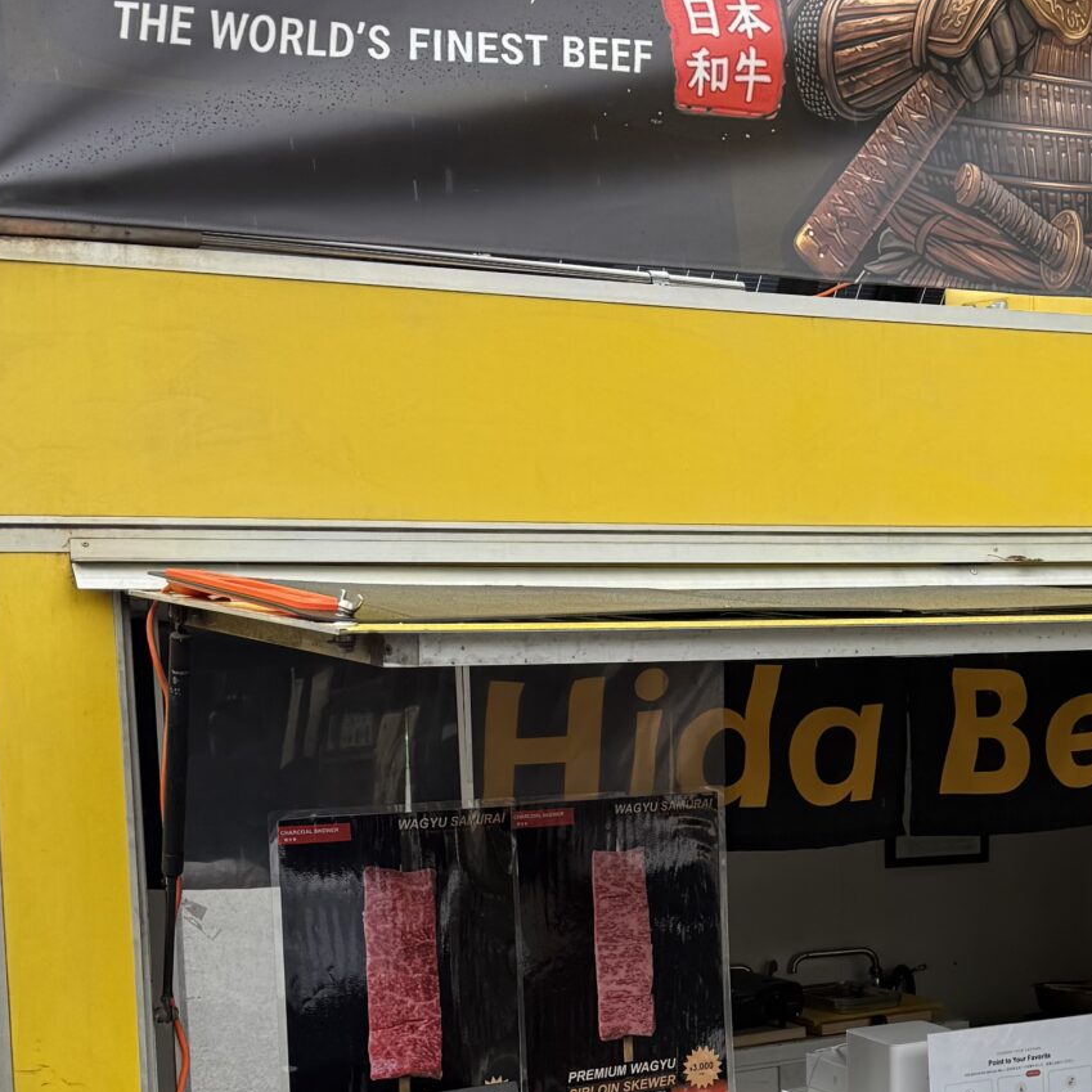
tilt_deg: -3.0
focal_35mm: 64
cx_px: 978
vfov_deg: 26.5
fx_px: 2284
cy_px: 821
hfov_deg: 26.0
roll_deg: +1.2
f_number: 1.78
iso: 80
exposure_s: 1/305
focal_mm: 6.76
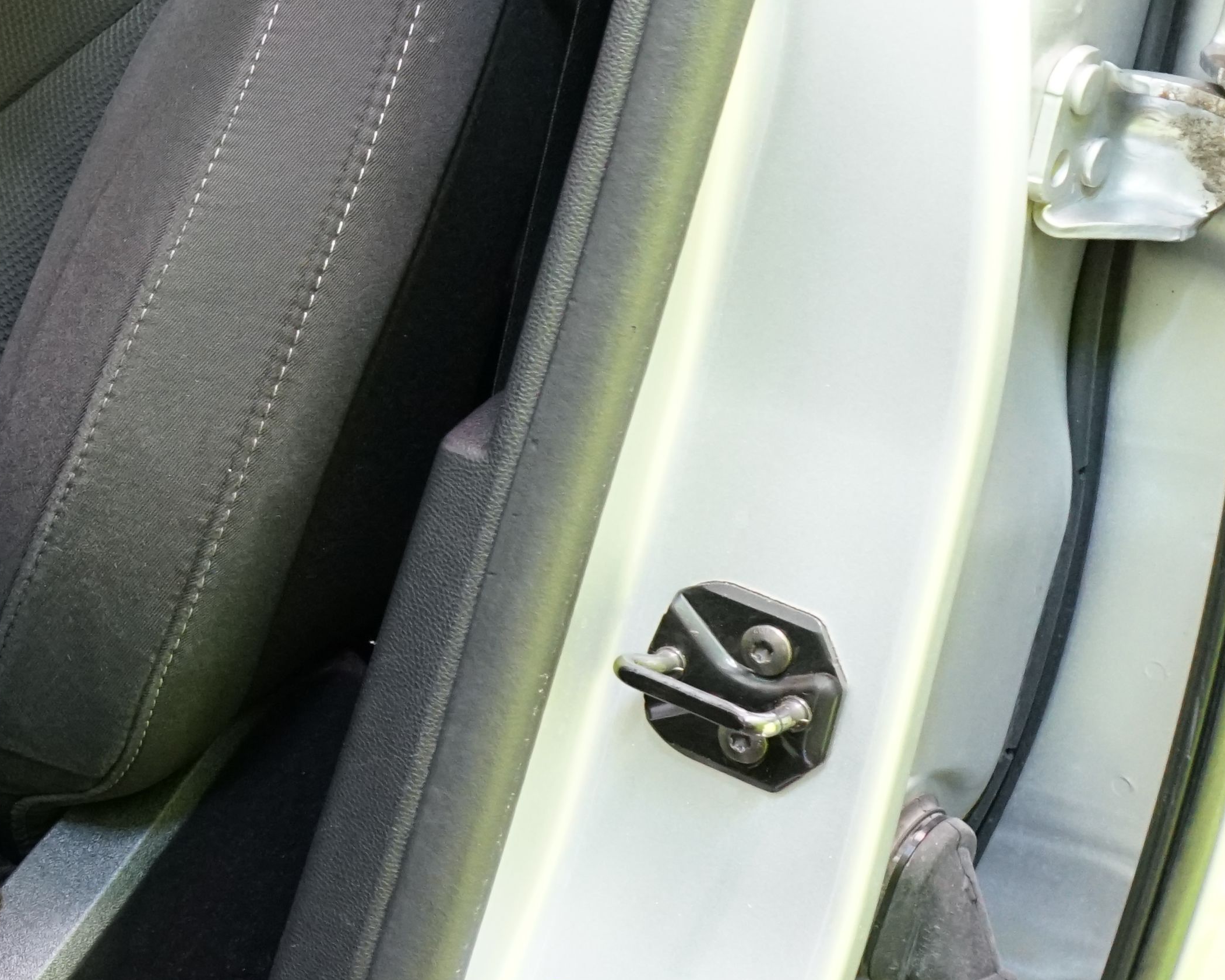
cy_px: 213
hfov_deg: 22.7
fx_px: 2719
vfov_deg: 20.2
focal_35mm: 75
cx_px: -367
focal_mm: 28
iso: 2500
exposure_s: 1/30
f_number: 3.5
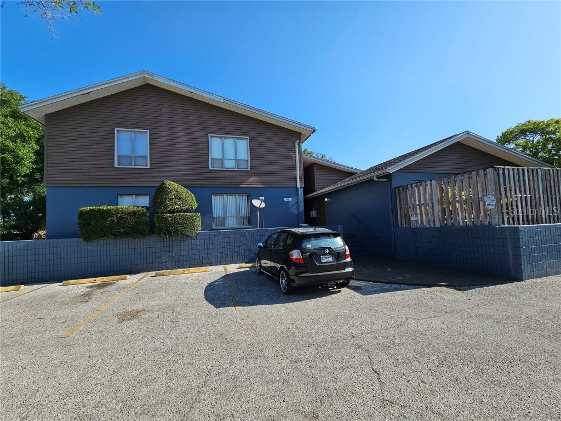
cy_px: 210
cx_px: 280
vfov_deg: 89.9
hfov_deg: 106.2
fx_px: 211
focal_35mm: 13
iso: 50
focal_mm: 2.2
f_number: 2.2
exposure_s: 1/1957
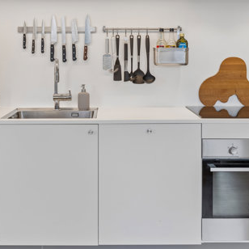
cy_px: 60
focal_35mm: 53
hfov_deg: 32.2
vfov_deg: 31.6
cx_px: 111
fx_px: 431
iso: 160
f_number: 9
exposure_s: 1/13
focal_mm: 24
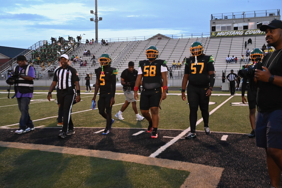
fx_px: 321
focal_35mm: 41
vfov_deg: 32.6
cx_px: 141
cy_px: 94
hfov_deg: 47.4
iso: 8000
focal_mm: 41
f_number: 11
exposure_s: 1/100
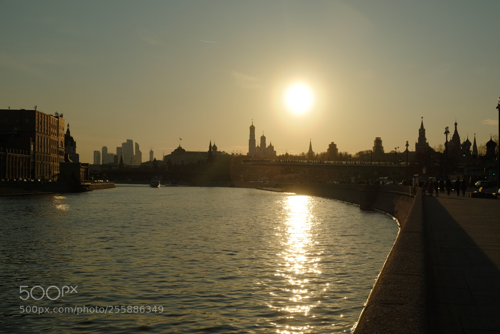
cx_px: 250
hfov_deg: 43.6
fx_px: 625
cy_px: 167
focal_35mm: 45
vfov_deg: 29.9
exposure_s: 1/3500
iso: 400
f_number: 7.1
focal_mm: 30.2
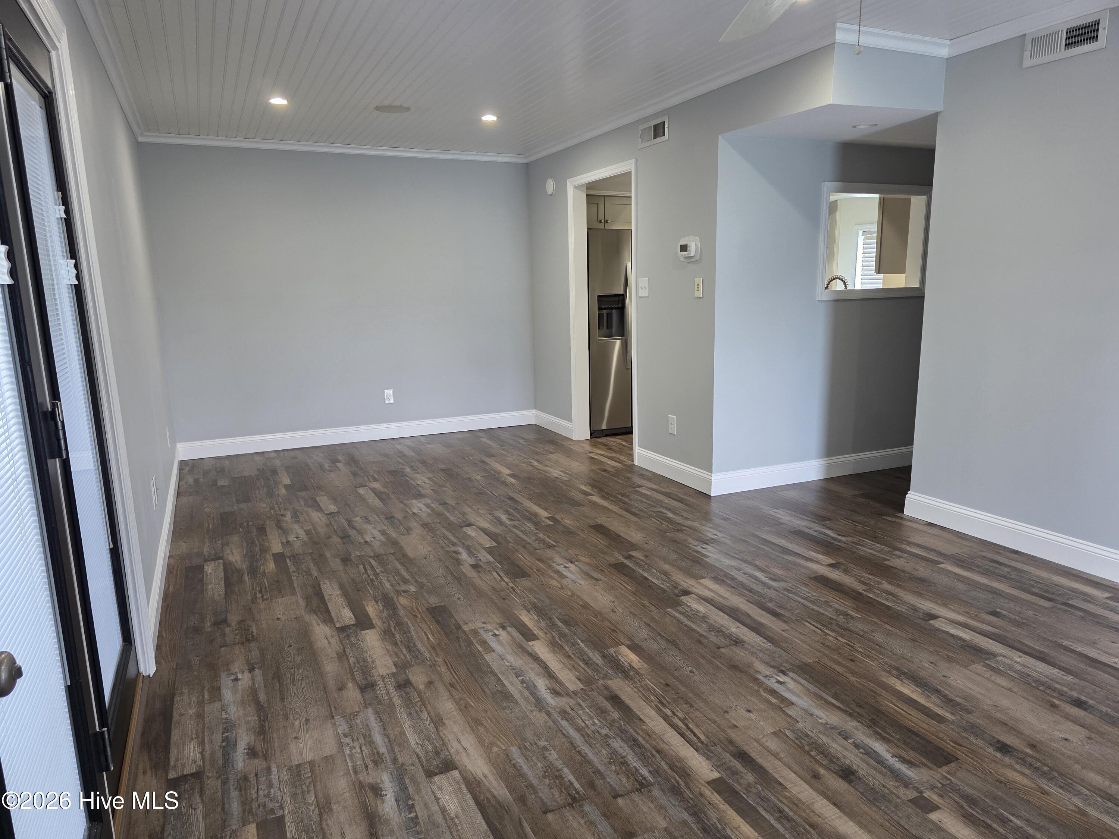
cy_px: 420
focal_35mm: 23
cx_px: 560
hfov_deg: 73.9
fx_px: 744
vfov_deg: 58.9
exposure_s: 1/120
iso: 250
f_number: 1.7
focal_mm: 6.3
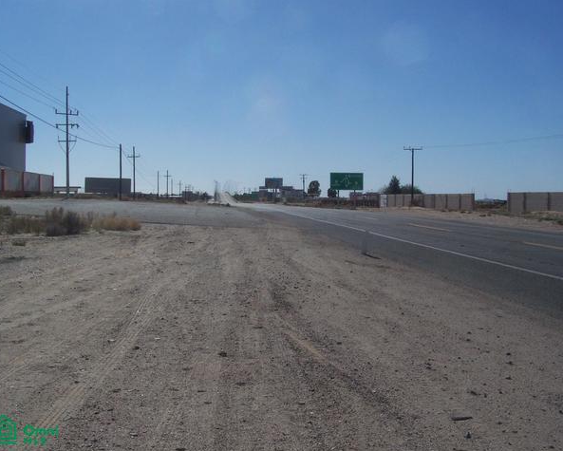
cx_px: 282
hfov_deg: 45.8
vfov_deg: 37.4
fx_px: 667
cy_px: 227
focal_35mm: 40
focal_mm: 6.3
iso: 64
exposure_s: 1/640
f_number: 5.6
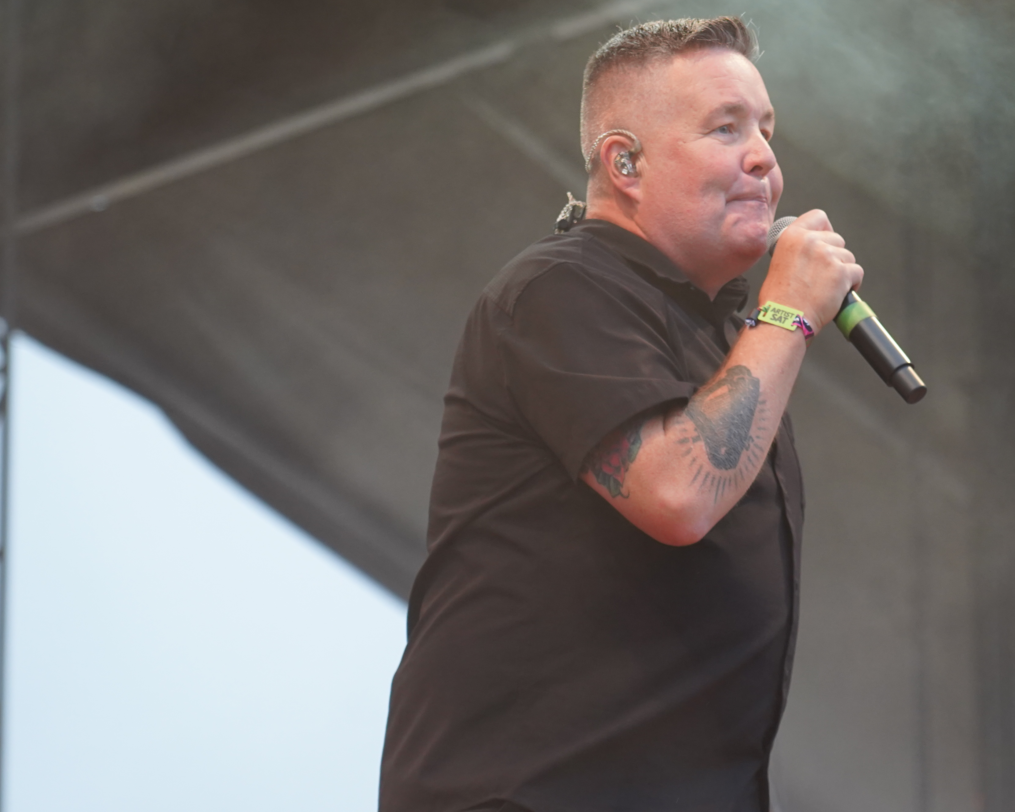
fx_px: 5347
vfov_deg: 8.7
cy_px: 371
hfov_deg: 10.8
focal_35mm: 178
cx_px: 710
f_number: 4
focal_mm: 105
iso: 1250
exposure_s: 1/160
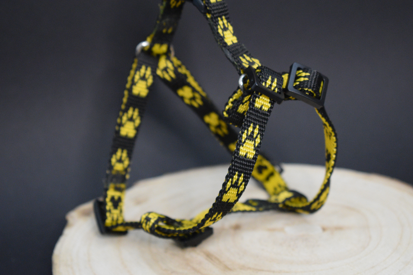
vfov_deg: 16.6
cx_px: 206
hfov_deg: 24.6
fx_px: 946
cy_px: 138
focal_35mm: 82
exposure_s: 1/60
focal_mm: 55
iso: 3200
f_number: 5.6
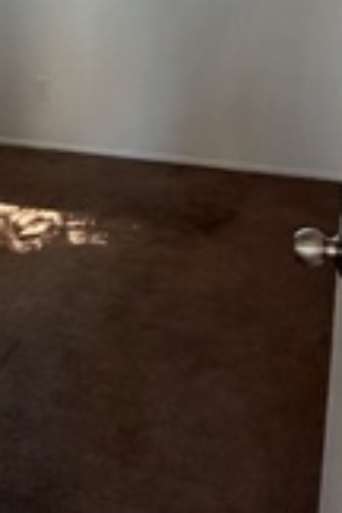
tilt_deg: -12.4
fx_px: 855
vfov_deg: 32.3
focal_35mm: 60
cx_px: -38
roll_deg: +2.9
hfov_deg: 21.4
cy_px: 90
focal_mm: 2.22
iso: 320
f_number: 2.2
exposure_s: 1/79
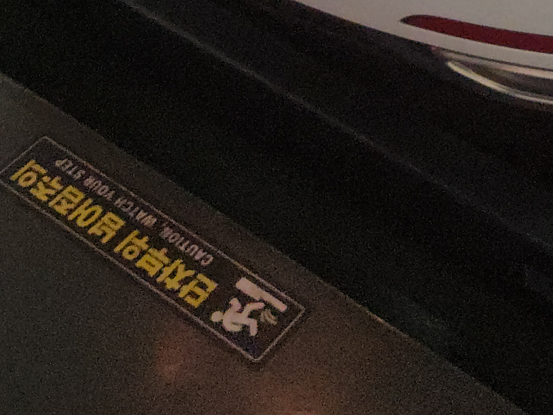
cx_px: 545
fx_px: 1454
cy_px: -328
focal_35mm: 91
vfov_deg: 14.4
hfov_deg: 20.9
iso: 200
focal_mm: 5.4
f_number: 1.8
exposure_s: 1/60
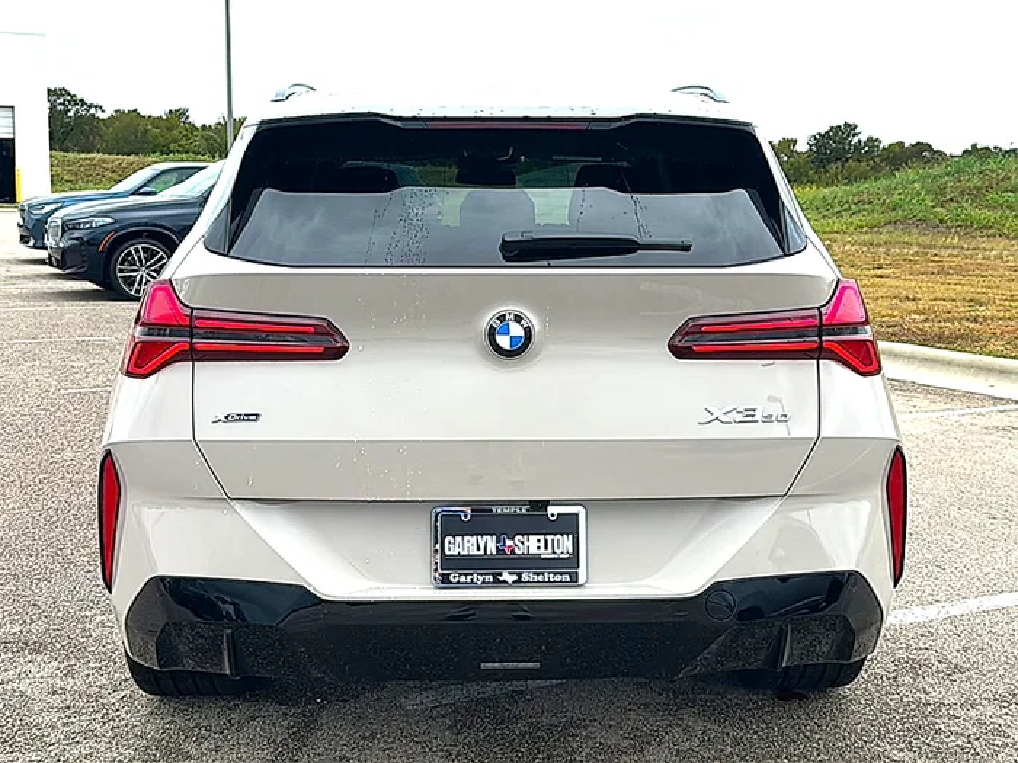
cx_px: 509
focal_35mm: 37
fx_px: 1088
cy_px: 382
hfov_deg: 50.1
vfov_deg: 38.7
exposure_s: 1/2421
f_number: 1.78
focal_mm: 6.86
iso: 80
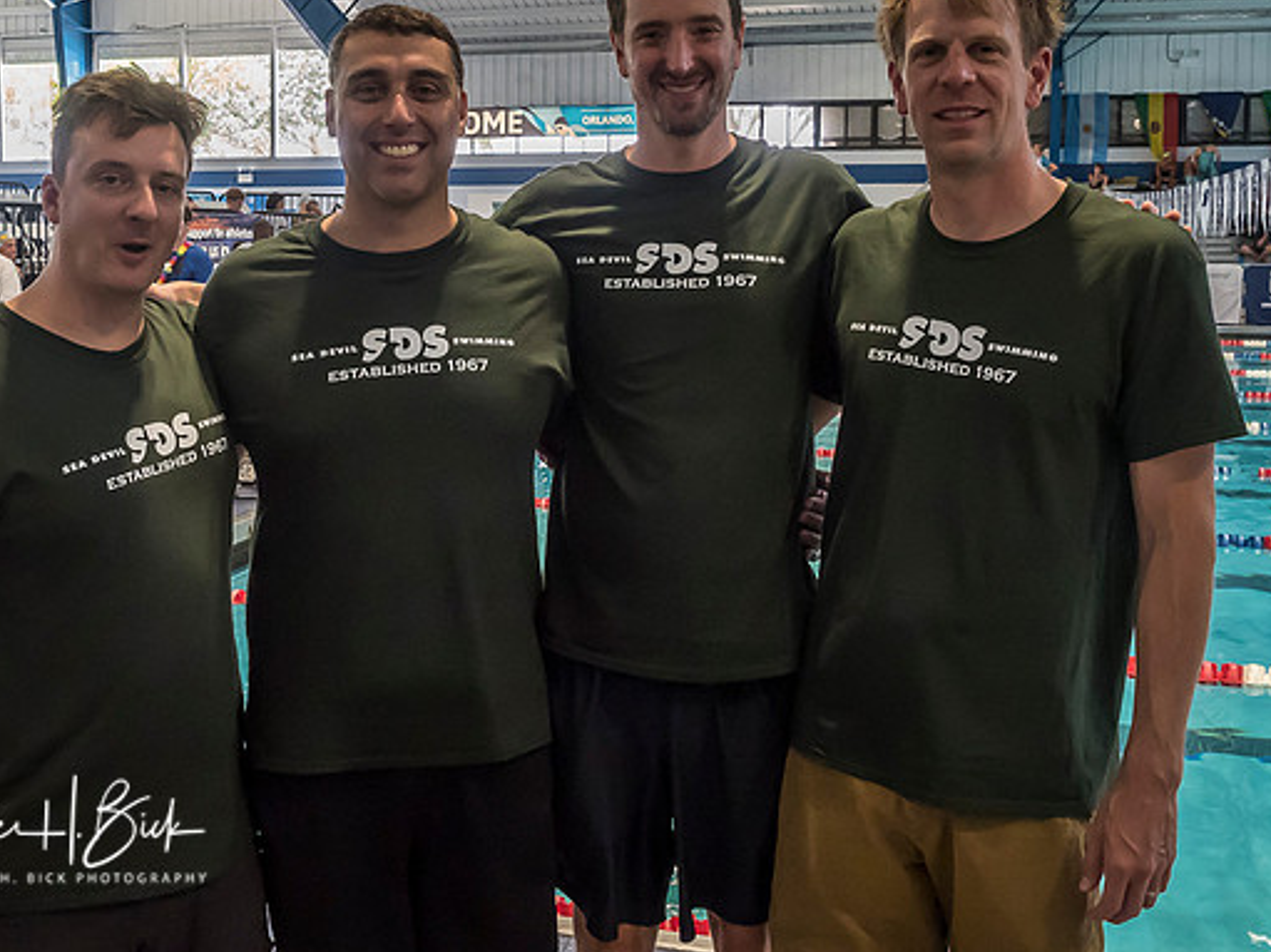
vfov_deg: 34.9
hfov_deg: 45.6
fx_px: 1505
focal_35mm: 41
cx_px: 516
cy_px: 339
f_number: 5
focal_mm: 12
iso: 2500
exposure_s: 1/125
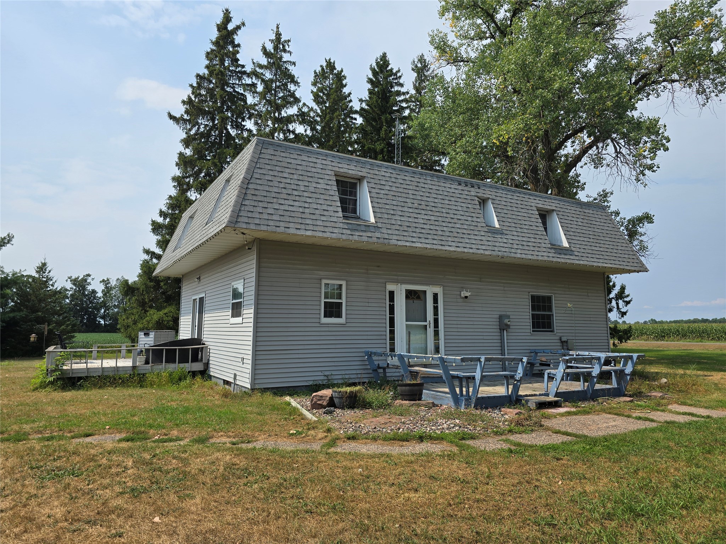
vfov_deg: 58.9
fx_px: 482
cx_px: 363
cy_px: 272
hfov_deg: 73.9
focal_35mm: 23
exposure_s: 1/917
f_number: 1.7
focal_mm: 6.3
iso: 12
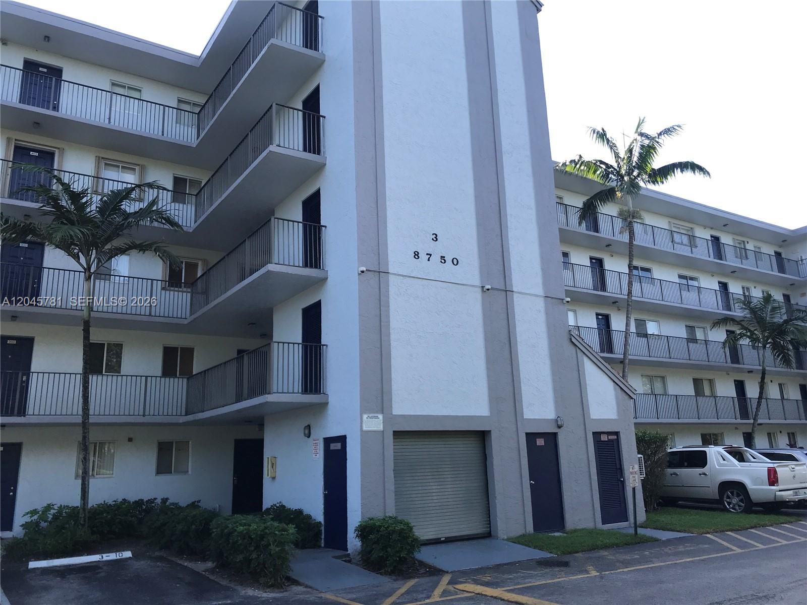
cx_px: 404
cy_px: 302
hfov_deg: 63.4
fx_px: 653
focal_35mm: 28
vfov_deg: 49.7
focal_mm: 3.99
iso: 20
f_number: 1.8
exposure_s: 1/591
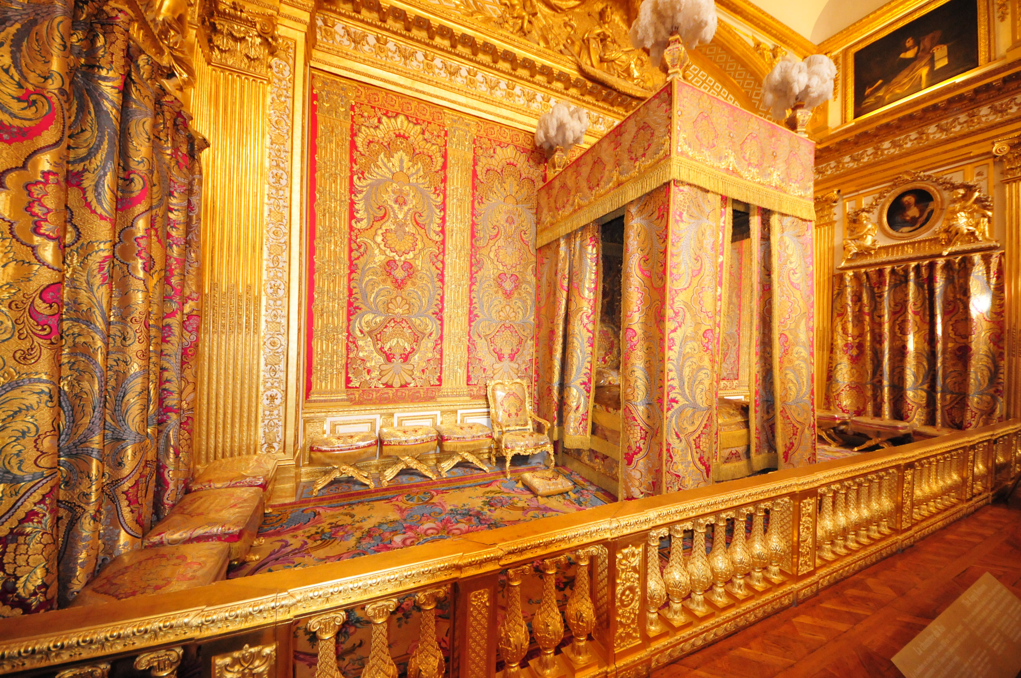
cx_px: 510
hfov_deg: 112.7
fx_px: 340
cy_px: 339
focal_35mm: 12
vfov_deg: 89.8
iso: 2200
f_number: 5.6
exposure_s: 1/15
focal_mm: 8
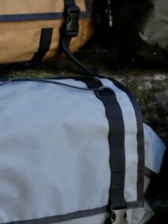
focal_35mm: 88
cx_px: 24
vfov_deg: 22.0
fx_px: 570
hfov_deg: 16.6
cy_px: 183
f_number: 5.6
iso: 3200
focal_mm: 20
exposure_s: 1/640
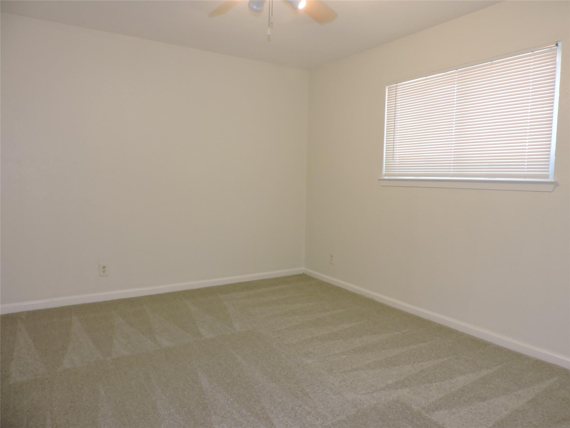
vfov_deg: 56.8
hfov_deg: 71.6
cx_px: 285
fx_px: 395
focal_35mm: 24
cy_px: 214
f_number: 3
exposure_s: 1/40
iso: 250
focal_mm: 4.3
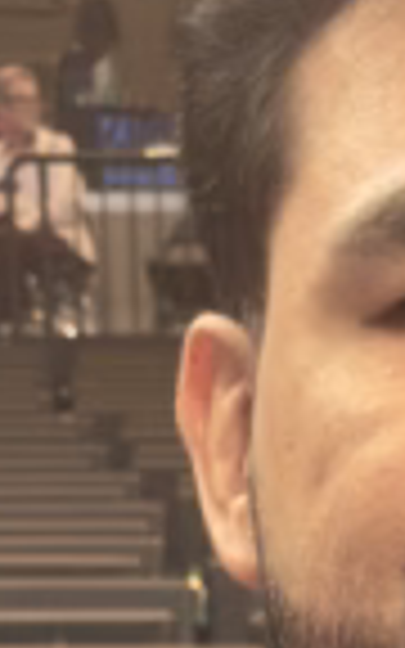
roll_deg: +0.7
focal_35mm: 181
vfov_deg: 9.6
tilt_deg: -10.7
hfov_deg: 6.8
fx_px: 3196
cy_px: 1804
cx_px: 1004
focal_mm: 6.76
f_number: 1.78
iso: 80
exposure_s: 1/60
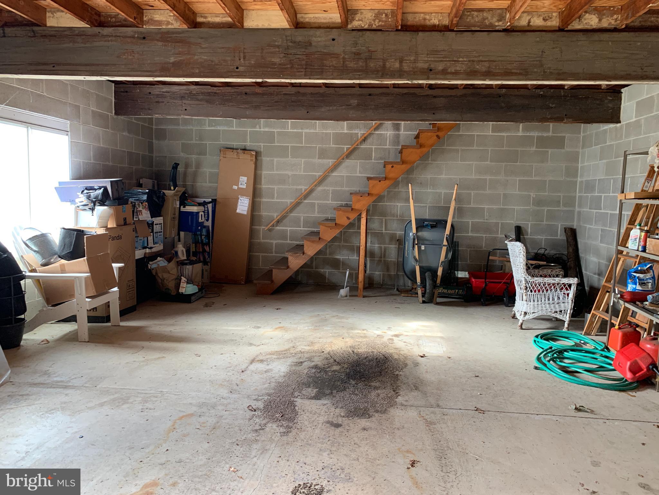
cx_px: 330
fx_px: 495
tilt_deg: -5.4
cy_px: 248
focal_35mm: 26
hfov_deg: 67.3
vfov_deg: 53.1
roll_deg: -1.8
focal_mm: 4.25
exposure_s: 1/65
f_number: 1.8
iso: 100
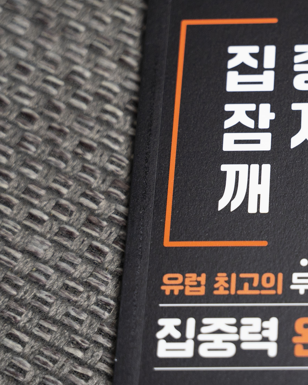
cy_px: 104
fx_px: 1421
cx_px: 367
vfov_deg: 15.4
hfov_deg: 12.1
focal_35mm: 125
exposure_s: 1/50
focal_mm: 43.6
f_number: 2.8
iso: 200
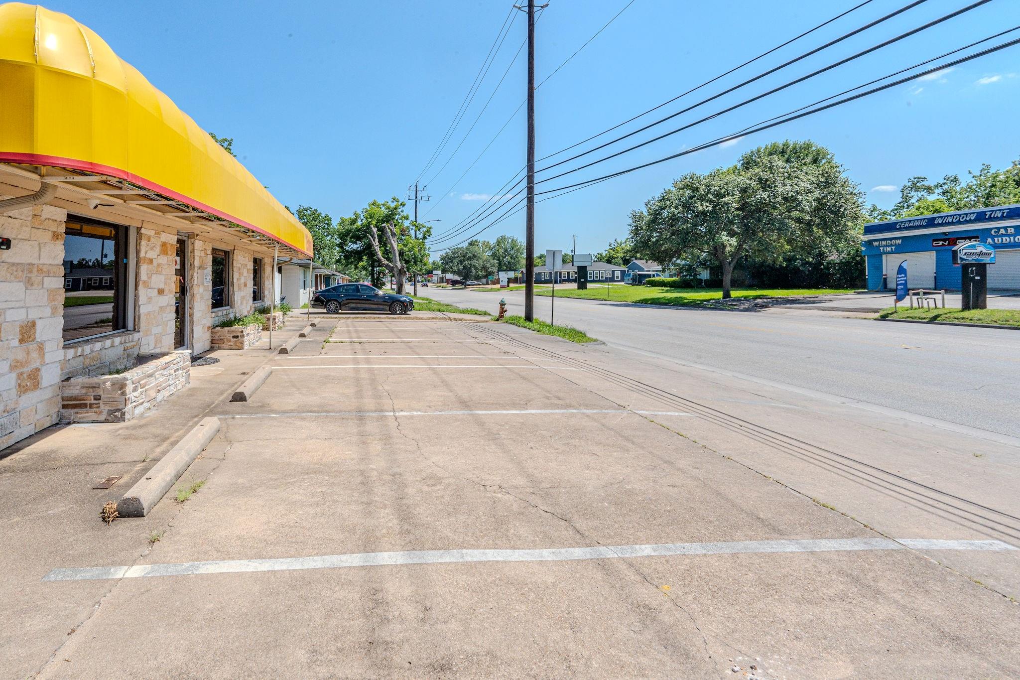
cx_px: 510
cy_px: 340
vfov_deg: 72.0
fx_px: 467
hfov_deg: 95.0
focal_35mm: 16
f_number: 20
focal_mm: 16.5
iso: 400
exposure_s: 1/400
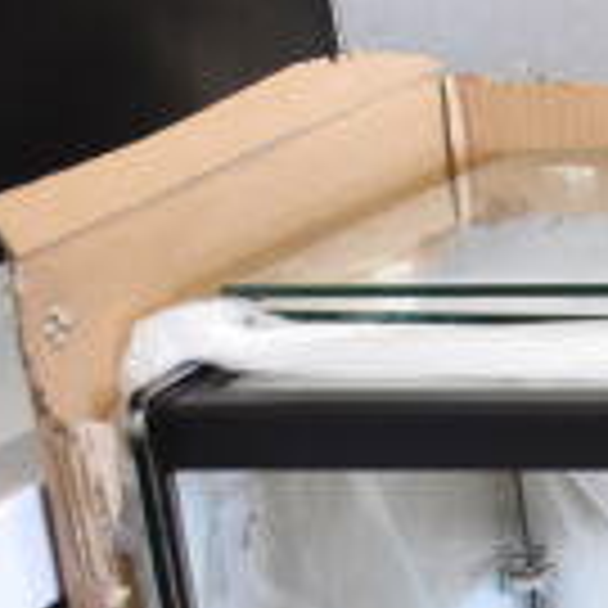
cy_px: 696
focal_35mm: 138
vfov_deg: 12.4
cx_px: 1360
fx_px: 2742
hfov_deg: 11.0
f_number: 3.8
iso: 1600
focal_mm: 24
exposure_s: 1/60
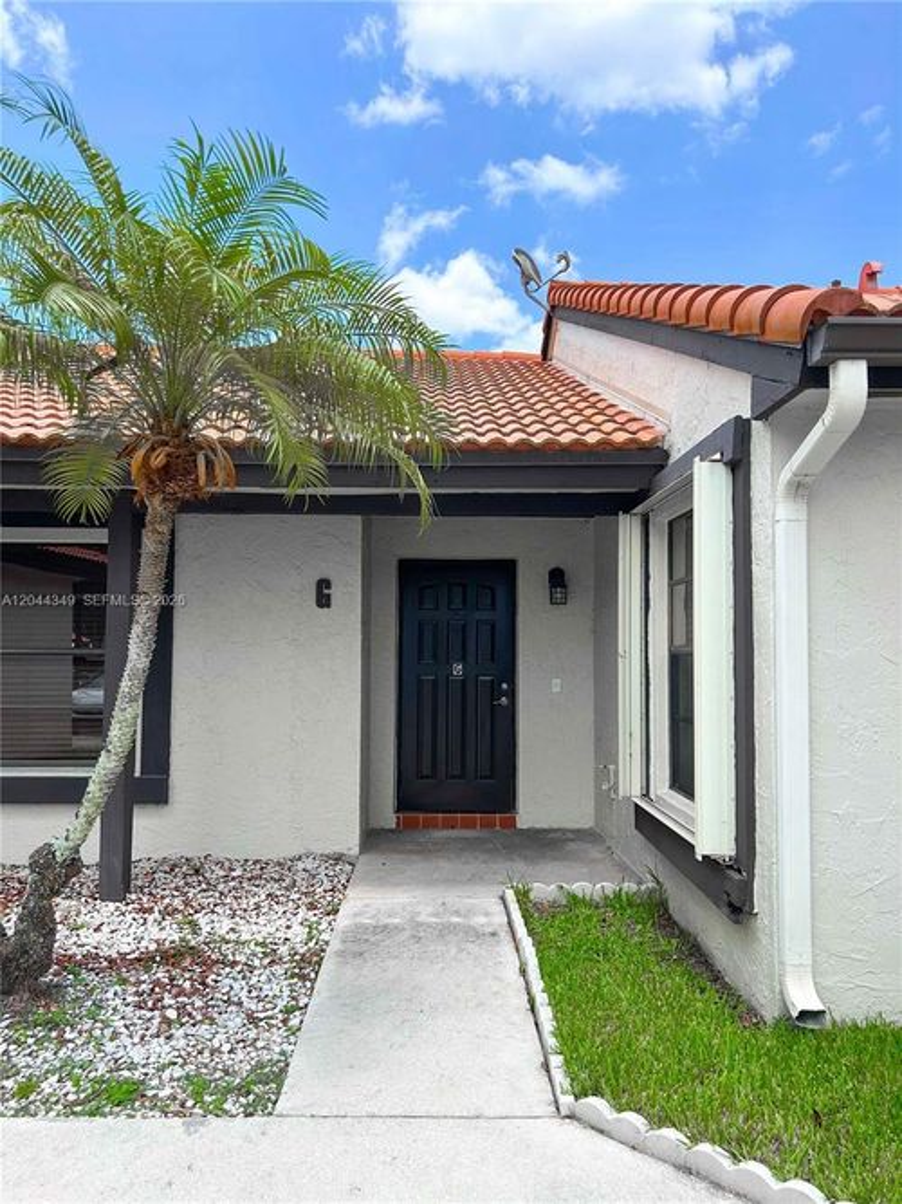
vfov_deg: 67.3
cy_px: 602
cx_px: 451
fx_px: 904
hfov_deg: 53.0
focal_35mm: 26
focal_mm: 5.7
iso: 50
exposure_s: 1/2500
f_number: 1.5
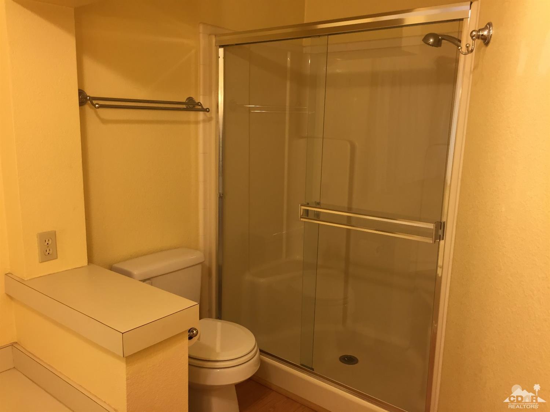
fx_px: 461
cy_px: 206
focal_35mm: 29
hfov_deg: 61.7
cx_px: 275
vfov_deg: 48.2
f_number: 2.2
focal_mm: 4.15
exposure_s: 1/30
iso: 64
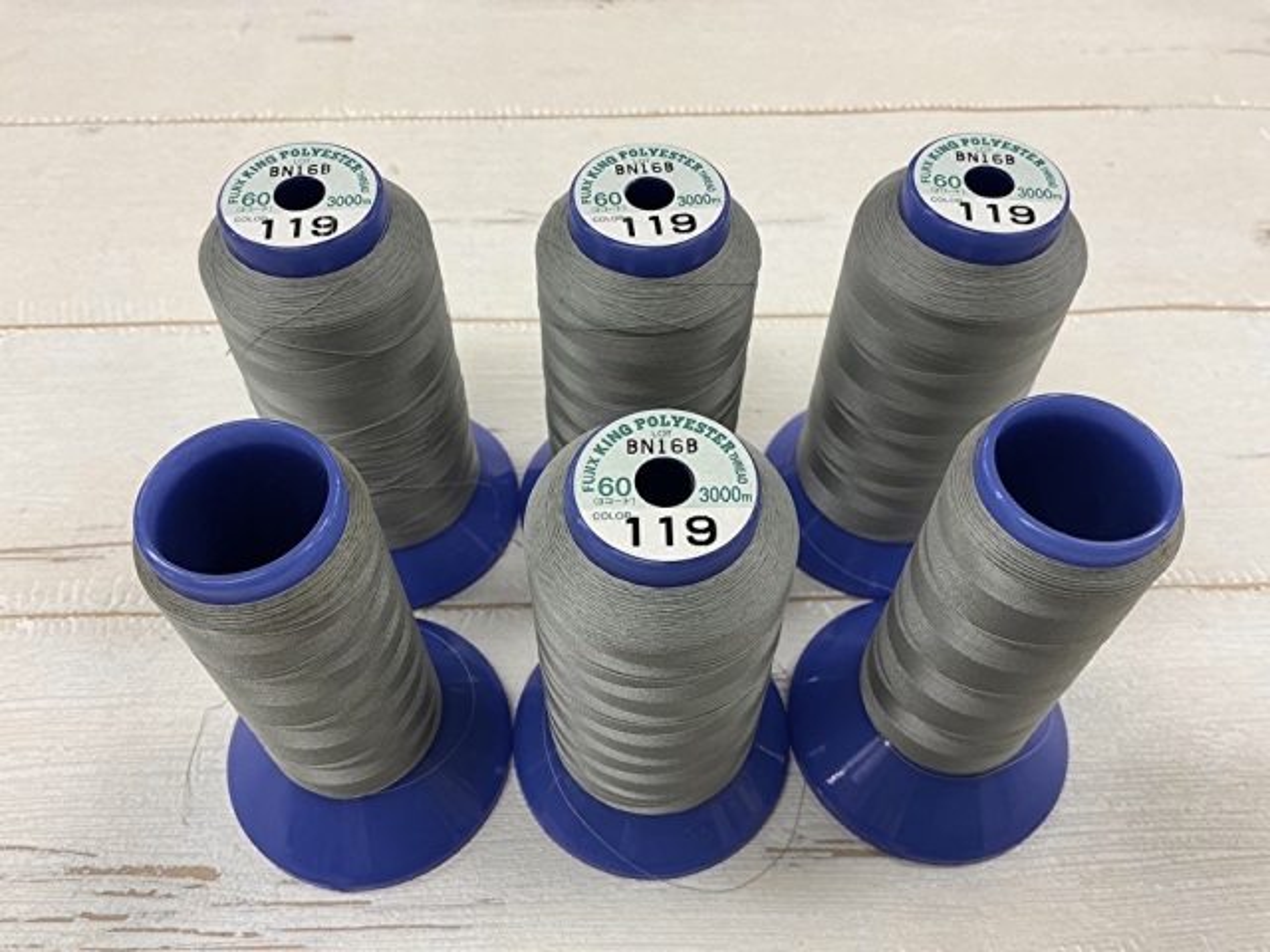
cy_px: 476
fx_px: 1064
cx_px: 635
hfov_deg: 61.7
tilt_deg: -54.9
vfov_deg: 48.2
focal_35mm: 29
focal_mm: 3
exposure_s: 1/60
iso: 50
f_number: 1.8
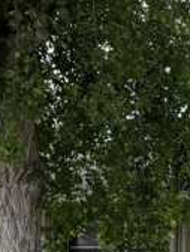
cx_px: 362
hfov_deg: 9.3
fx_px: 1104
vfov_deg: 12.8
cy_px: 294
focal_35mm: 151
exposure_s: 1/1046
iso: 100
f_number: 1.78
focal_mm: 6.76
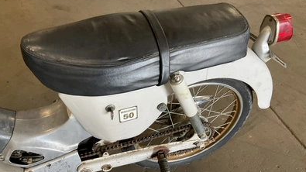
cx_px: 153
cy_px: 67
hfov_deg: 61.0
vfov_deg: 36.5
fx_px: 260
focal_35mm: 32
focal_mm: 3
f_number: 1.8
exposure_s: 1/60
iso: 64
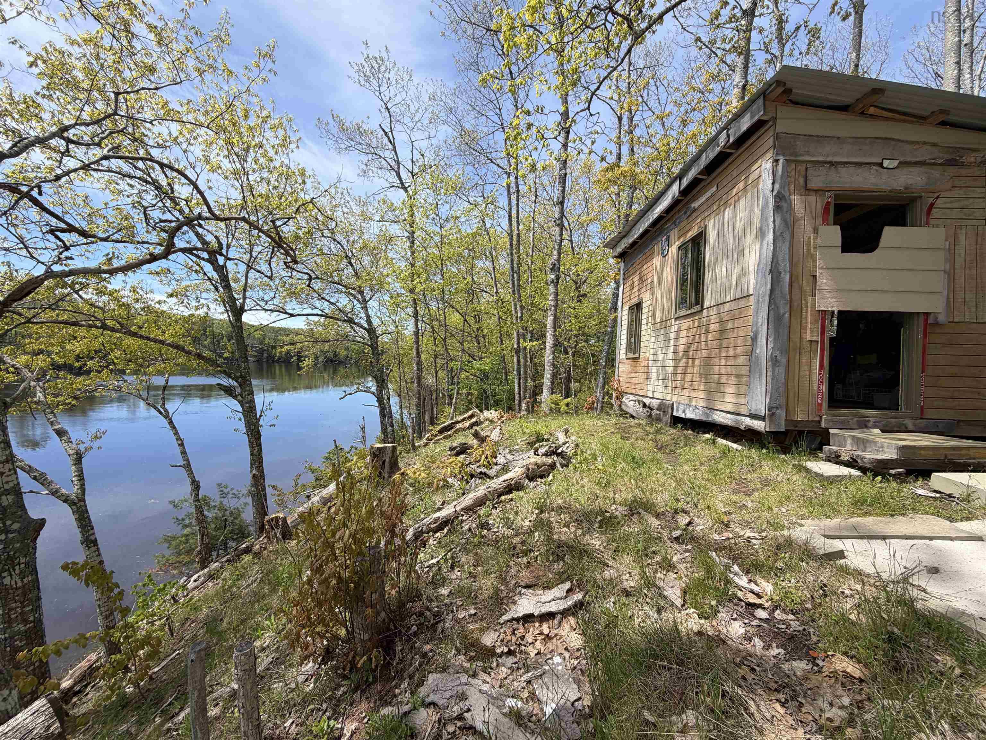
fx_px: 399
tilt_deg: +1.5
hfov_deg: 102.1
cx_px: 493
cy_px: 370
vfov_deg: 85.7
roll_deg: -1.3
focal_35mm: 14
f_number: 2.2
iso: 32
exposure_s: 1/770
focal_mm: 2.22
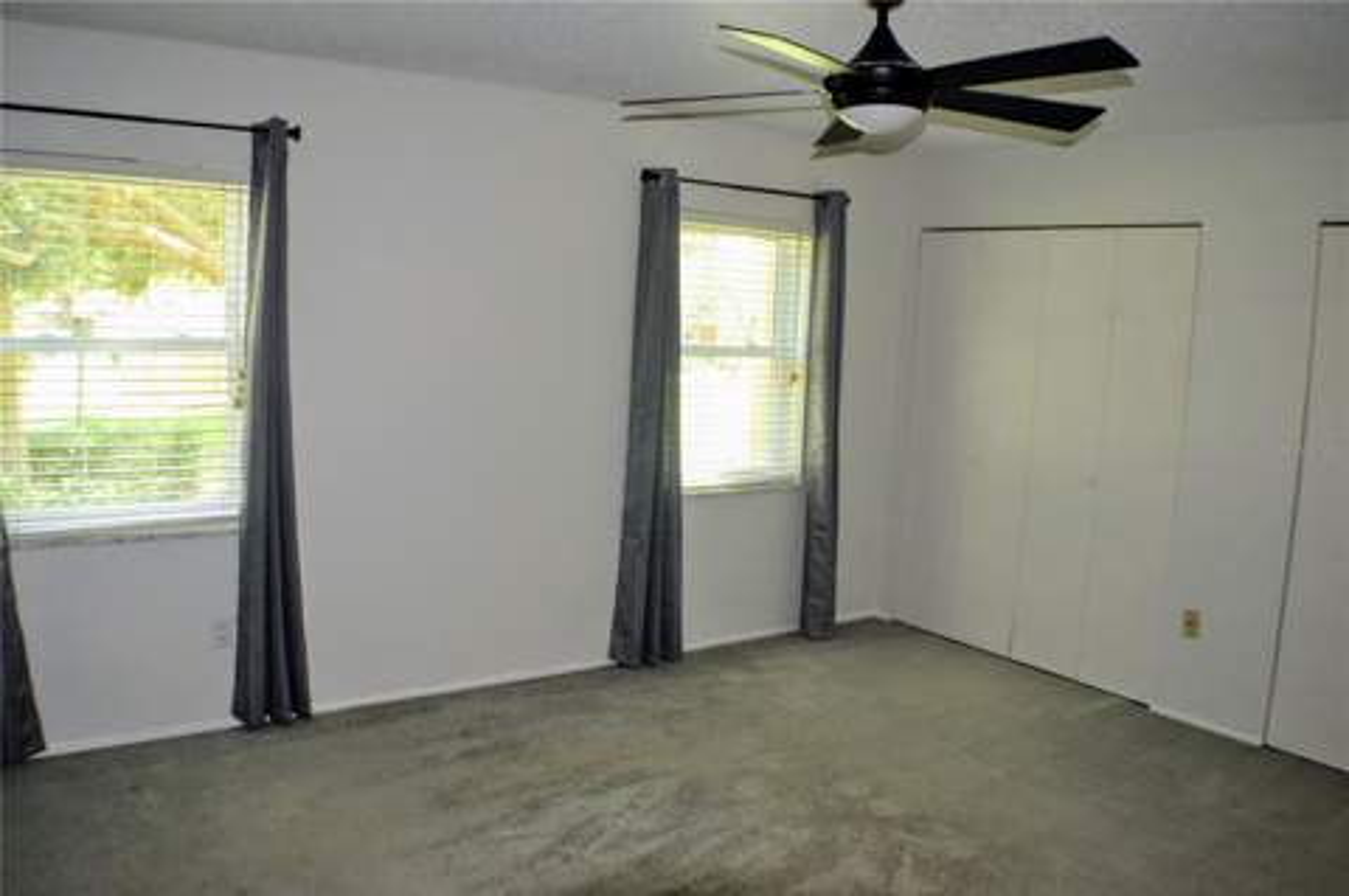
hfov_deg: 53.2
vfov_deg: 36.8
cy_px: 448
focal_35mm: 36
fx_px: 1348
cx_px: 674
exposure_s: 1/80
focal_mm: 24
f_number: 4.5
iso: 800
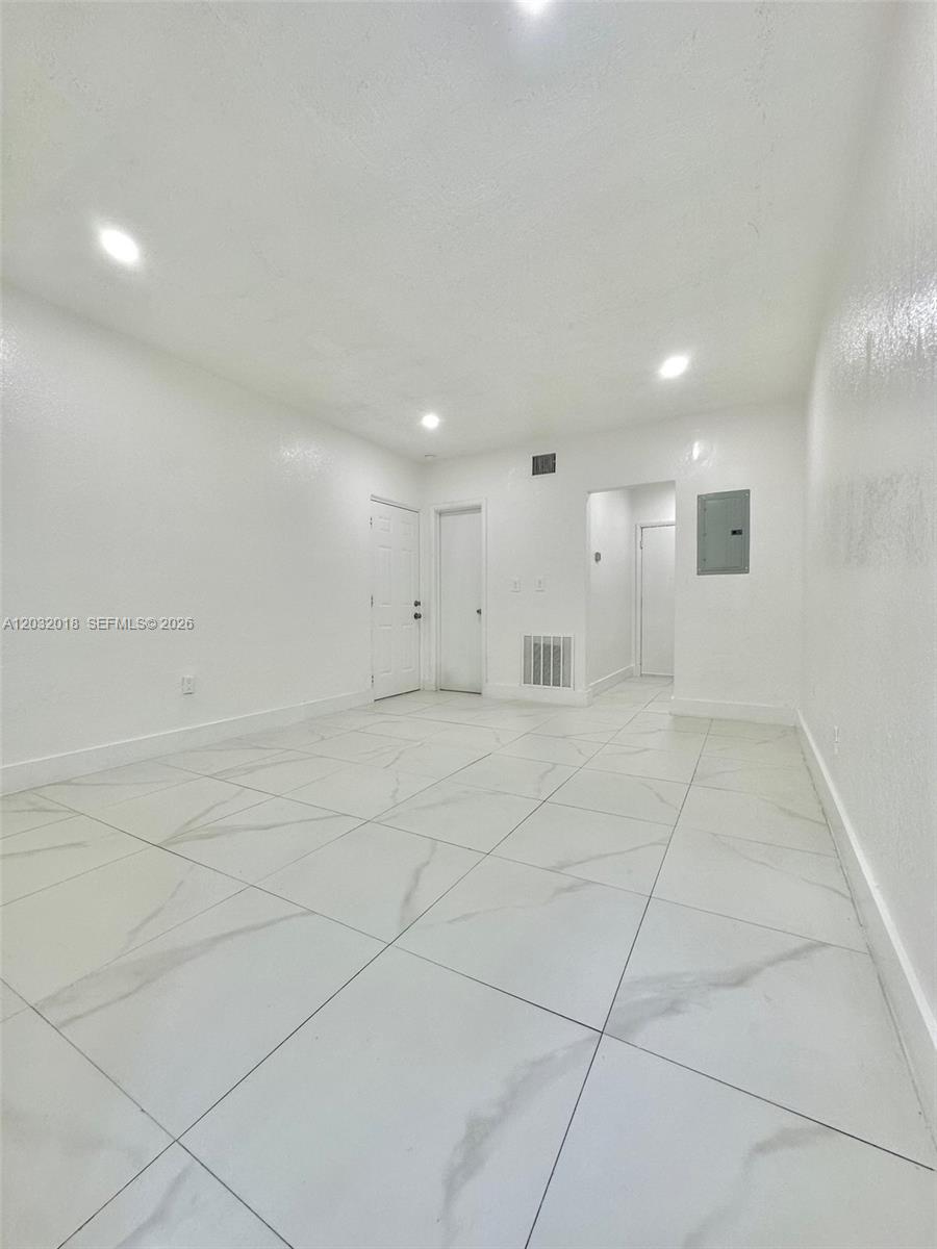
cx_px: 468
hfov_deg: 85.7
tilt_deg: -1.9
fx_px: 505
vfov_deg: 102.1
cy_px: 624
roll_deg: +0.6
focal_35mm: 14
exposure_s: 1/120
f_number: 2.2
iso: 100
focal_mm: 2.22
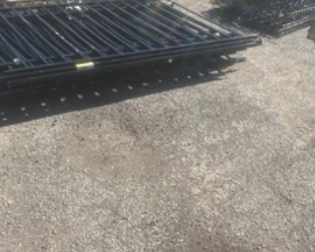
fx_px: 410
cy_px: 68
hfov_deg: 41.1
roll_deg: -5.0
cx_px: 225
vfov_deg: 33.6
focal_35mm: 44
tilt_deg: -24.0
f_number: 1.6
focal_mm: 5.1
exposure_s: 1/1957
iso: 50
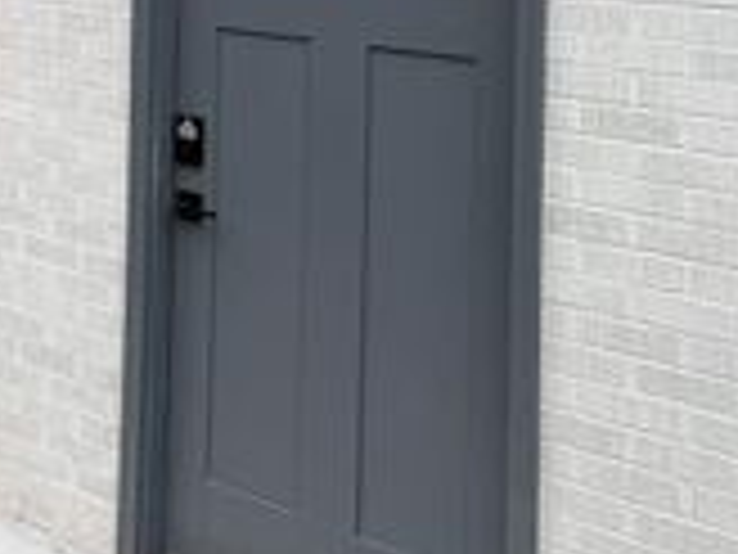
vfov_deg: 18.4
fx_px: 1556
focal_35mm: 73
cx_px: -207
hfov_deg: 23.7
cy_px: -218
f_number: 1.78
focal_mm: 6.76
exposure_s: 1/765
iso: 80
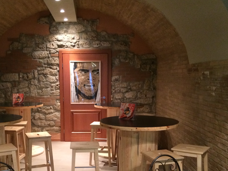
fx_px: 310
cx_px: 94
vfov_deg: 30.4
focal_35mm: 47
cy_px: 125
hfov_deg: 40.3
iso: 320
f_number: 2.2
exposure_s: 1/15
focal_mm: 4.12
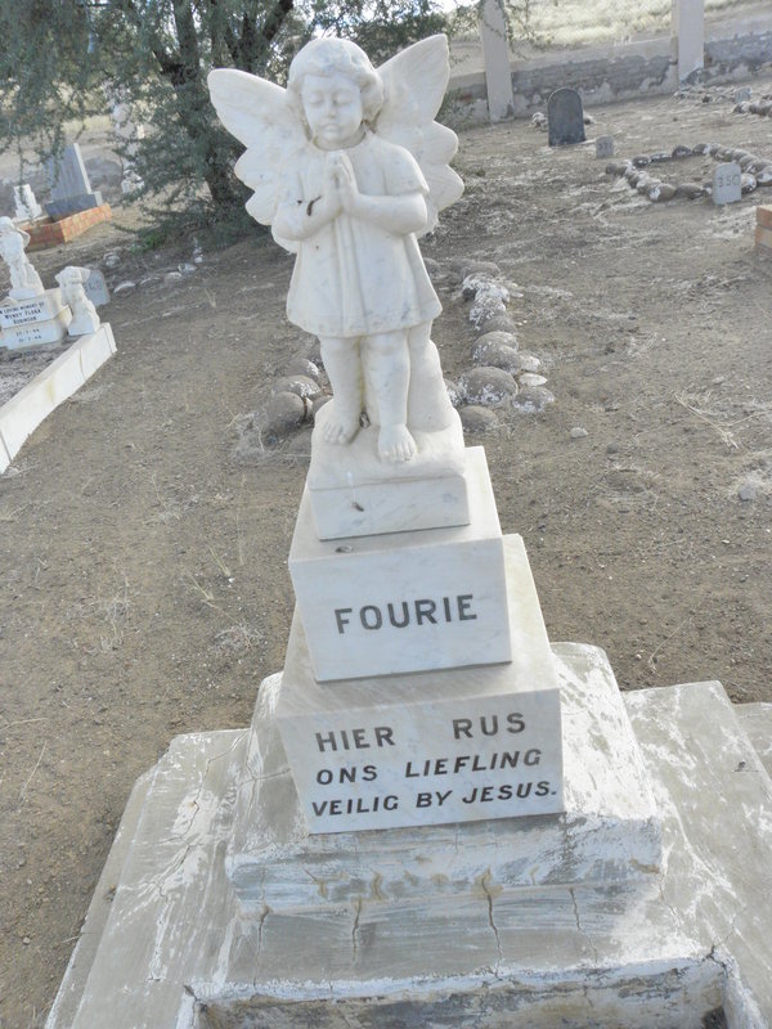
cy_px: 514
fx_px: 773
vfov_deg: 67.3
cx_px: 386
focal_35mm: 26
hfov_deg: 53.1
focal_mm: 4.6
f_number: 6.3
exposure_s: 1/200
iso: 200
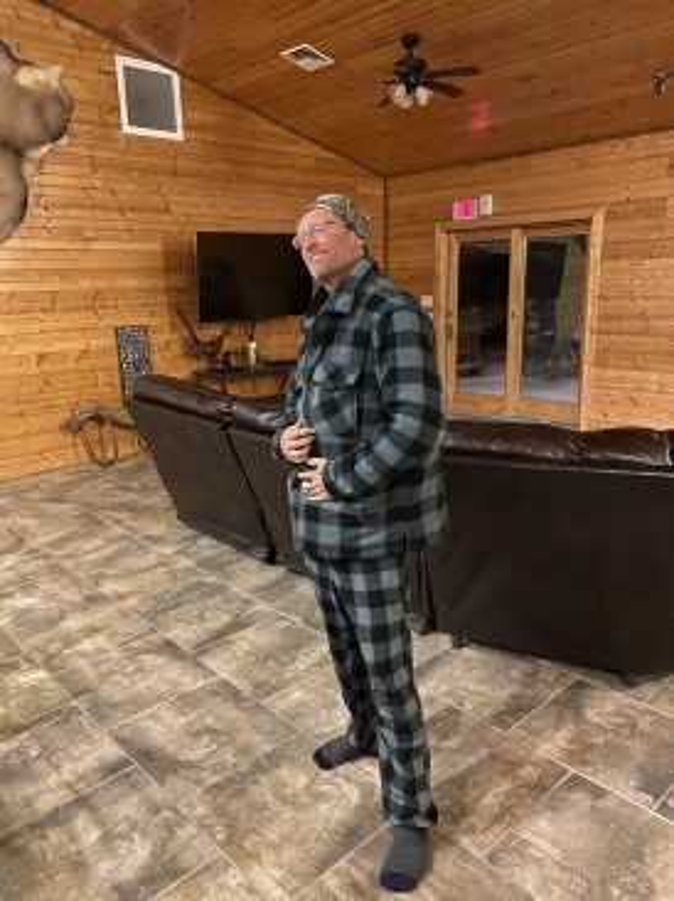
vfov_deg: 67.3
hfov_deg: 53.0
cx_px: 337
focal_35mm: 26
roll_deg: +2.1
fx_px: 676
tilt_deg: -12.9
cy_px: 450
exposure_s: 1/24
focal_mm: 4.25
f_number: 1.8
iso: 800
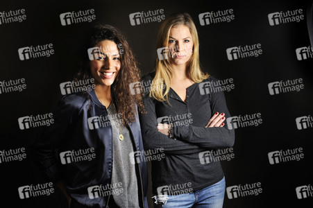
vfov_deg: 19.4
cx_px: 156
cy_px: 104
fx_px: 608
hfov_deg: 28.9
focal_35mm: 70
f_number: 5
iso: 800
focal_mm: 70
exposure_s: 1/400
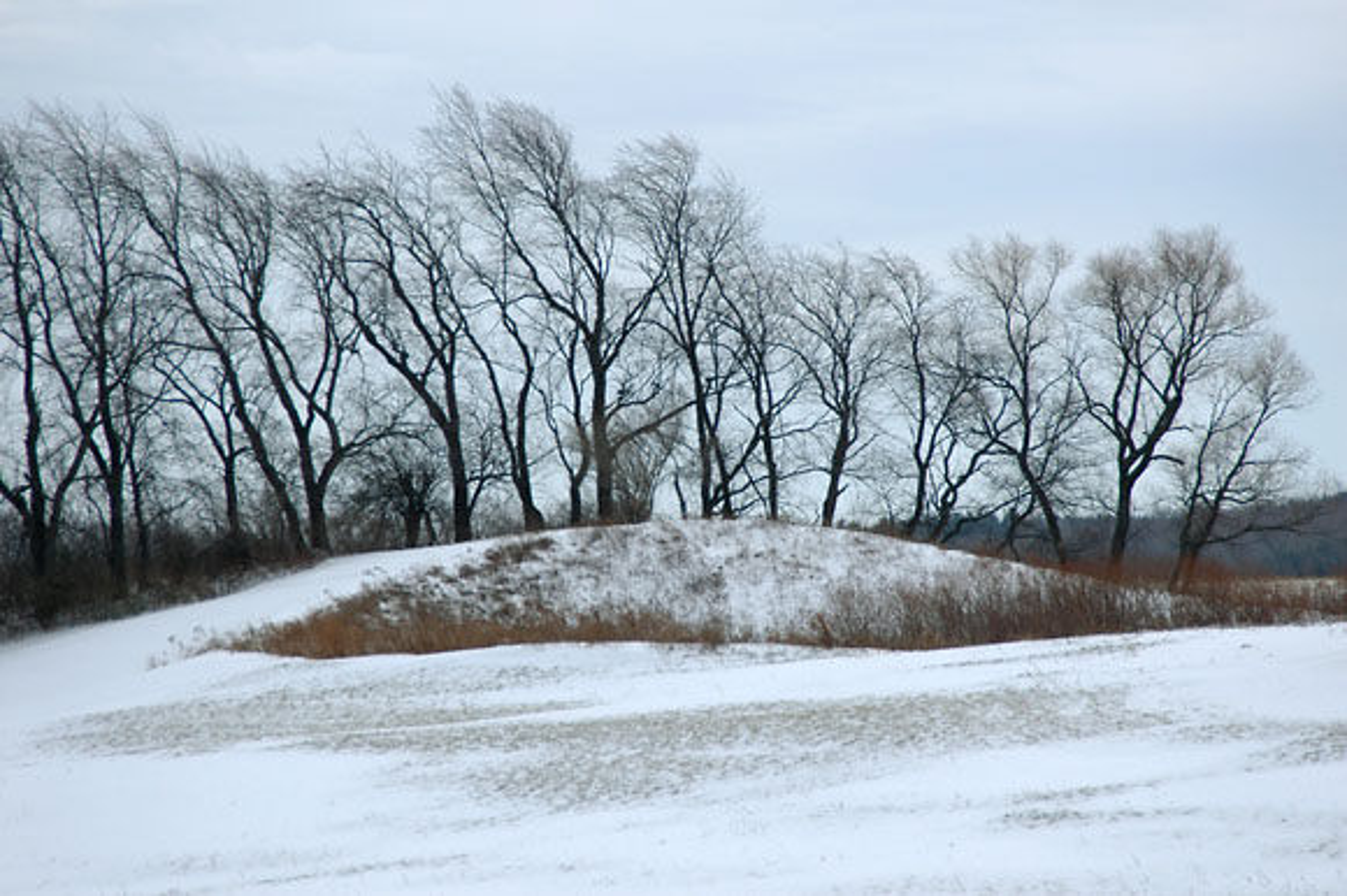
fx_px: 5609
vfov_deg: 9.1
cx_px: 674
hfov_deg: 13.7
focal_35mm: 150
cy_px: 448
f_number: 6.3
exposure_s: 1/640
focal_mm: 100
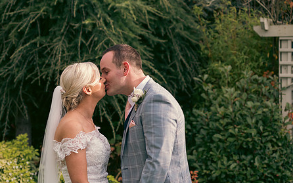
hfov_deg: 19.6
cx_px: 108
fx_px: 847
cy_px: 124
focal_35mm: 106
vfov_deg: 12.3
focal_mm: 80
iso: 100
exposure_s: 1/250
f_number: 3.5
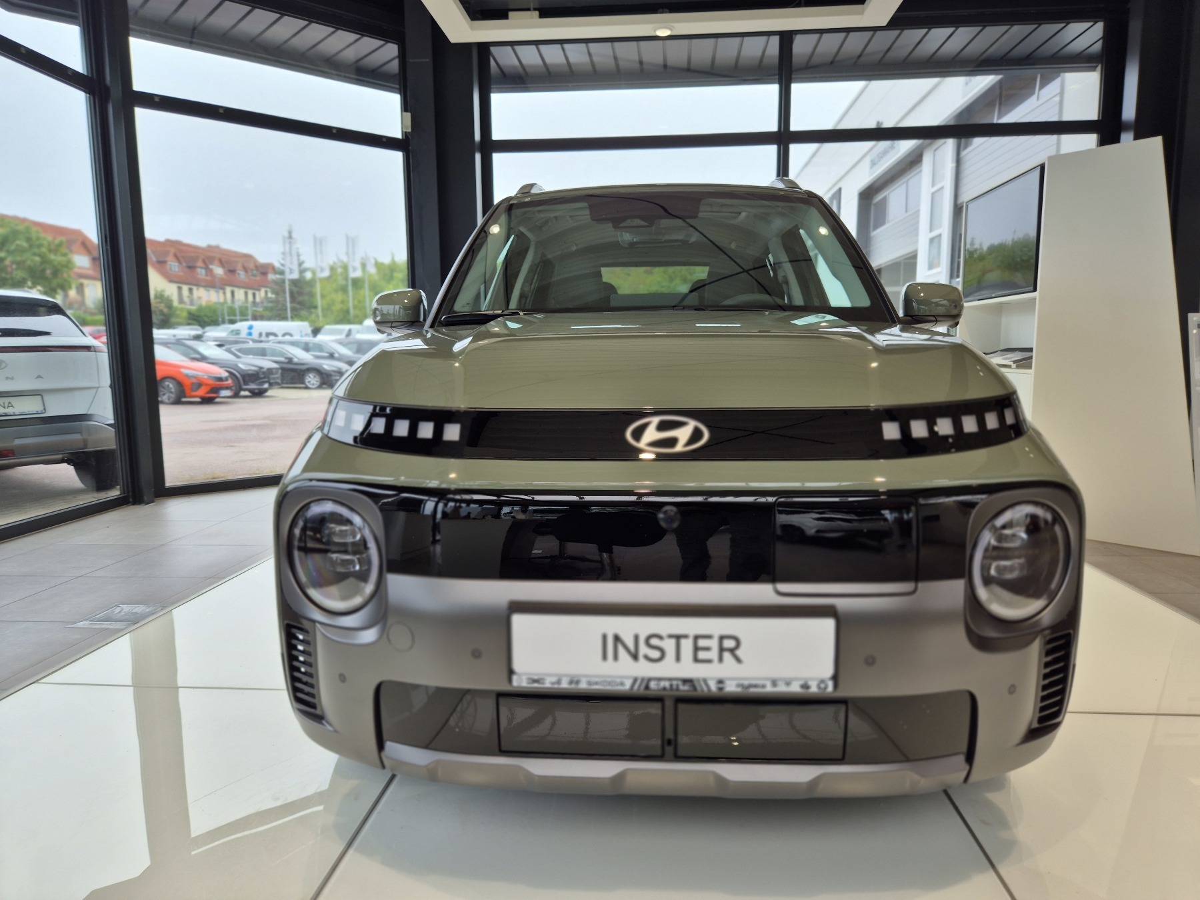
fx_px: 797
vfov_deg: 58.9
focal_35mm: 23
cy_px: 450
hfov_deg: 73.9
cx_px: 600
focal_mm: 5.4
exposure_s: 1/171
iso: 25
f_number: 1.8
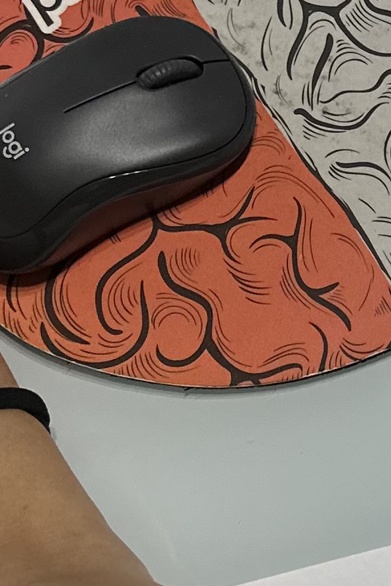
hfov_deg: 11.1
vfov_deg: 17.9
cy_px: 223
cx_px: 728
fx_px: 1856
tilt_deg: -70.4
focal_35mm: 114
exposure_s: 1/120
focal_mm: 6.86
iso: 100
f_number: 1.78
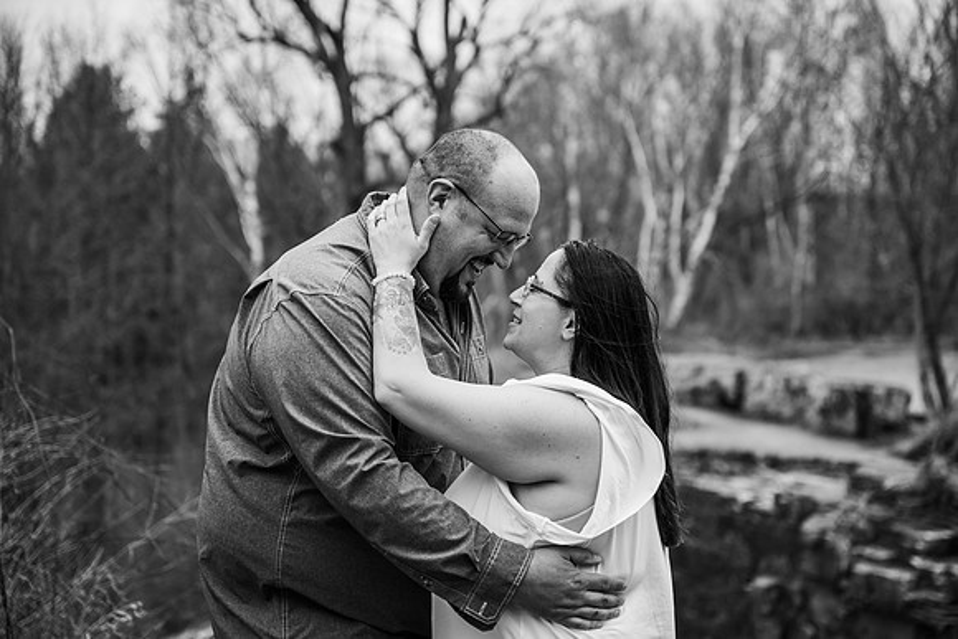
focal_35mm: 75
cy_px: 295
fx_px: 2005
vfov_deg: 18.1
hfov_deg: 26.9
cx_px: 516
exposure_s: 1/1000
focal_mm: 70
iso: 400
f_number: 3.2
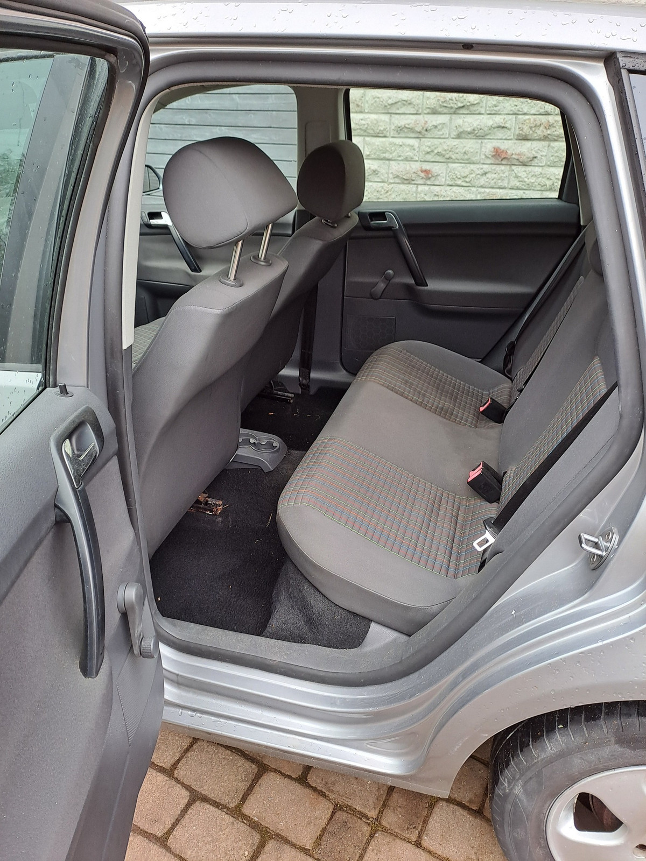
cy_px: 430
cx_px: 323
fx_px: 622
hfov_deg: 54.9
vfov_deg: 69.4
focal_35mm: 25
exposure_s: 1/100
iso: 64
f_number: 1.8
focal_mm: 4.65
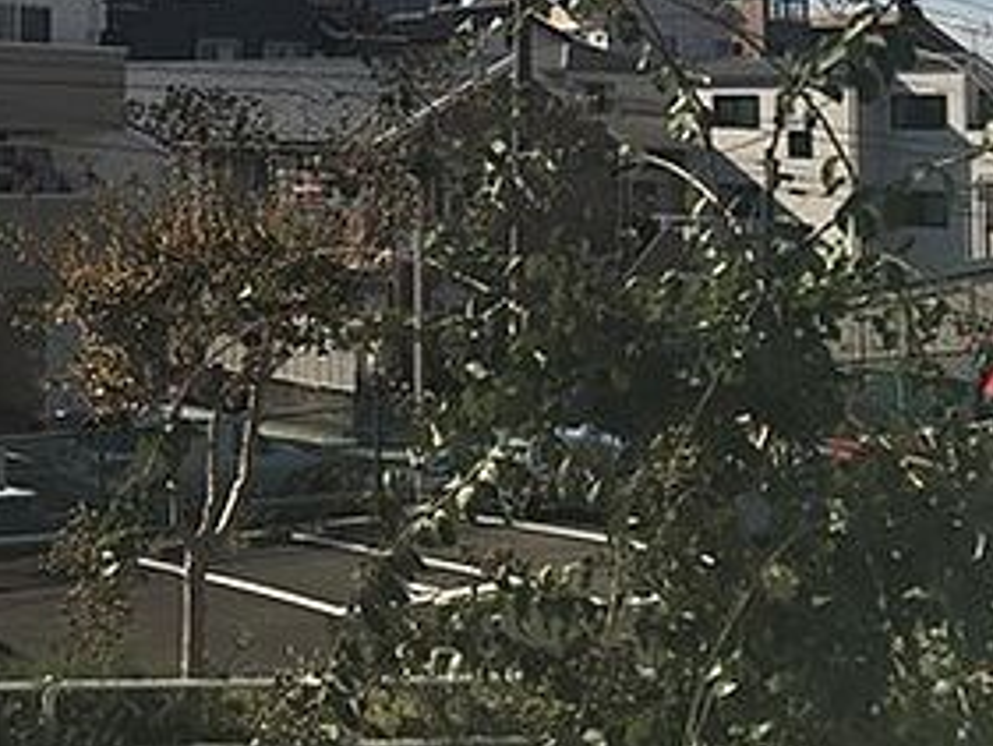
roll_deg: -1.5
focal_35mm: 66
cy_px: -74
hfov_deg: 26.7
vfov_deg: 21.2
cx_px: -131
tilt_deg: +6.6
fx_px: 1894
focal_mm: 4.15
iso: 25
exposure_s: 1/3077
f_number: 2.2
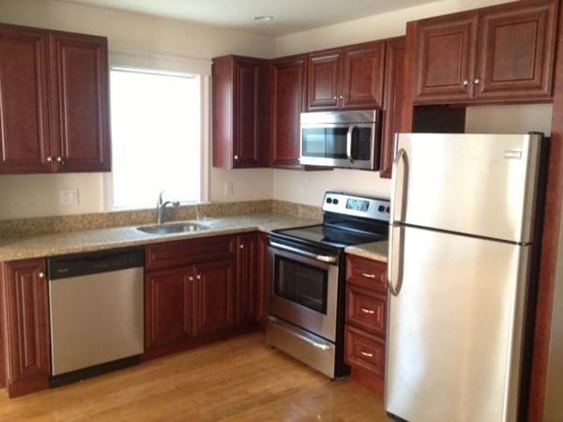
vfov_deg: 40.7
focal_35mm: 35
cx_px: 282
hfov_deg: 52.6
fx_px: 569
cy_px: 211
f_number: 2.4
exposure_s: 1/20
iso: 250
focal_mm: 4.28
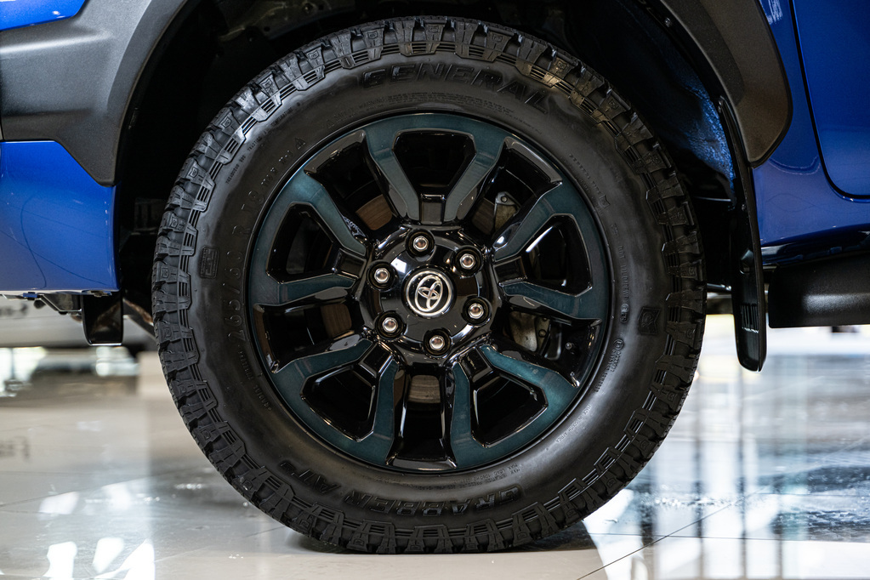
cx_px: 435
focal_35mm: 75
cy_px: 290
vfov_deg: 18.2
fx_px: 1812
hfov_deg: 27.0
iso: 400
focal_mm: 75
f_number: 2.8
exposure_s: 1/160
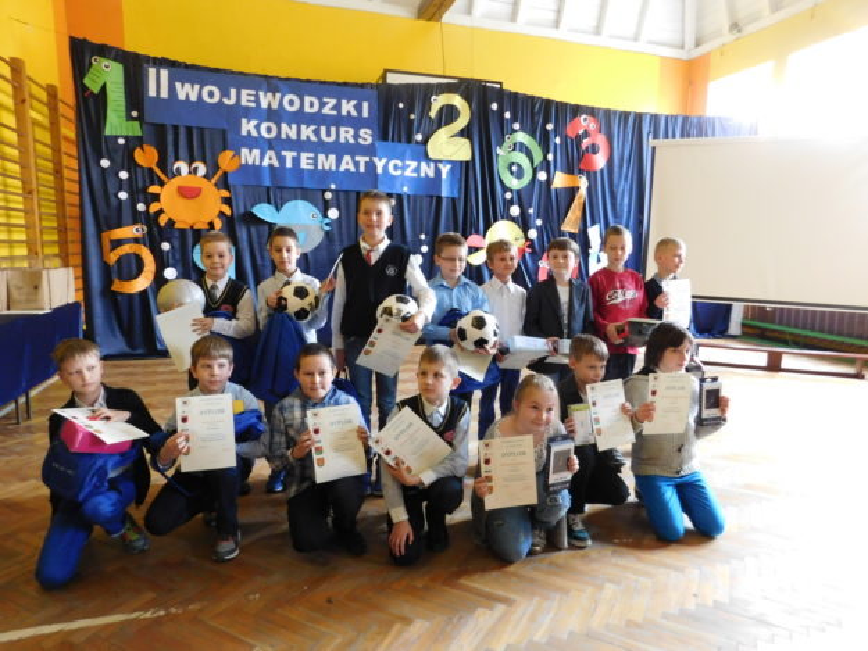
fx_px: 577
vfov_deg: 58.9
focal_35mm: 23
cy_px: 326
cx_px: 434
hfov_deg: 73.9
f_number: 3
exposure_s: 1/10
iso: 400
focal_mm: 4
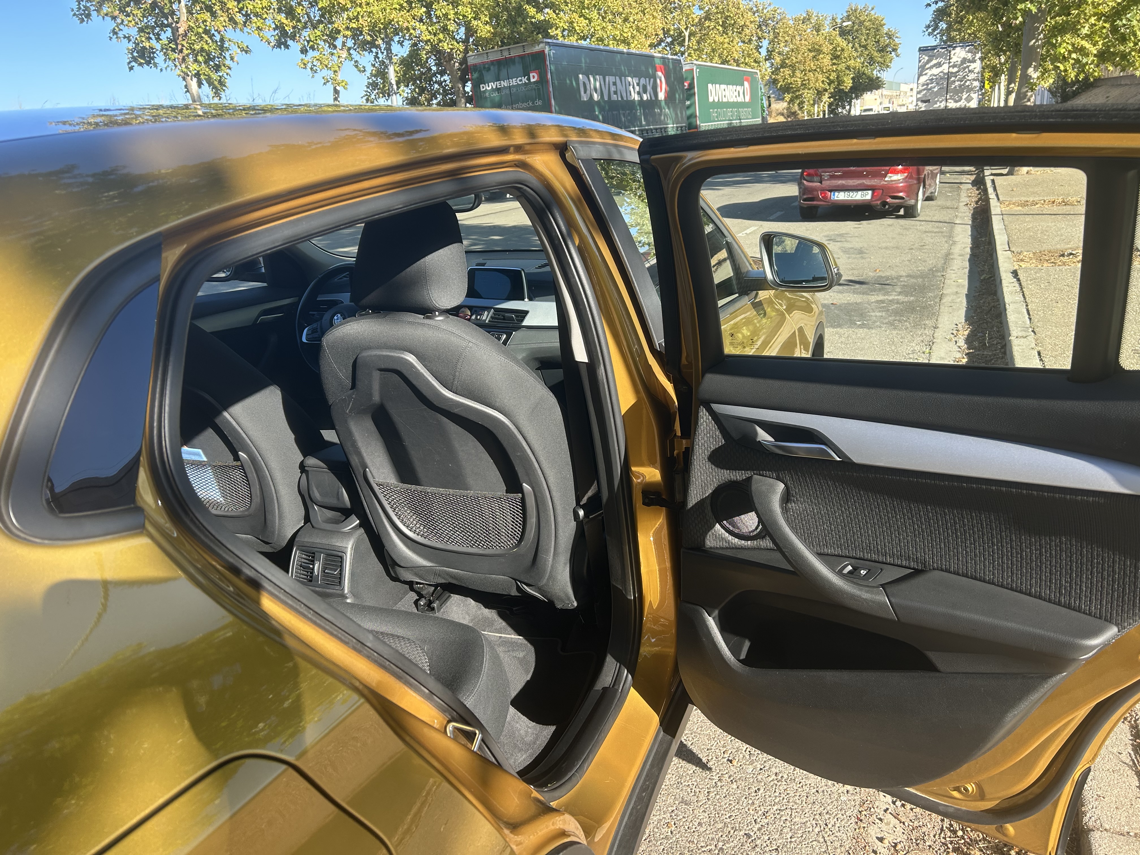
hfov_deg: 67.3
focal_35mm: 26
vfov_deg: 53.1
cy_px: 428
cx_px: 570
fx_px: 856
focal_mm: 5.7
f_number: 1.5
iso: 50
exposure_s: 1/597
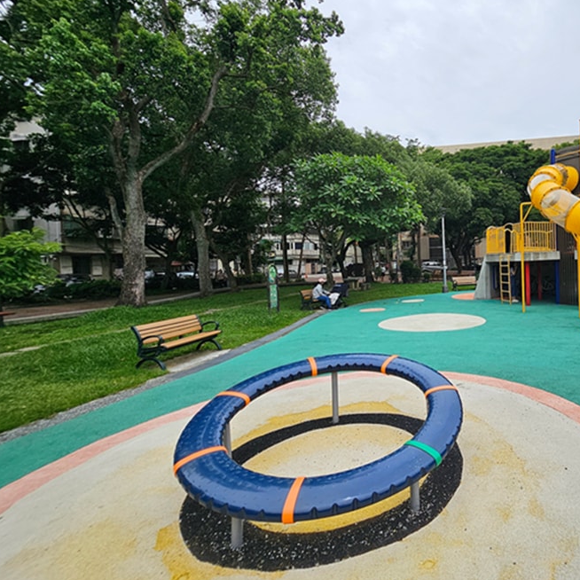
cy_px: 266
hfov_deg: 74.0
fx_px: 341
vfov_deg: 80.6
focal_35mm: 18
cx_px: 446
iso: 50
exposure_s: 1/2643
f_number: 2.2
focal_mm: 2.2
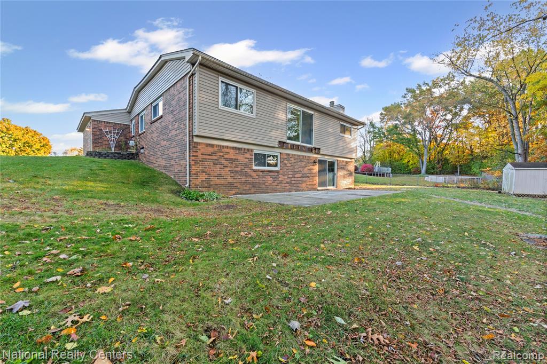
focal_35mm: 14
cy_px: 182
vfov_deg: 81.2
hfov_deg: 104.3
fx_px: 213
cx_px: 274
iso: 400
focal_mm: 14
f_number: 10
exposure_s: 1/13
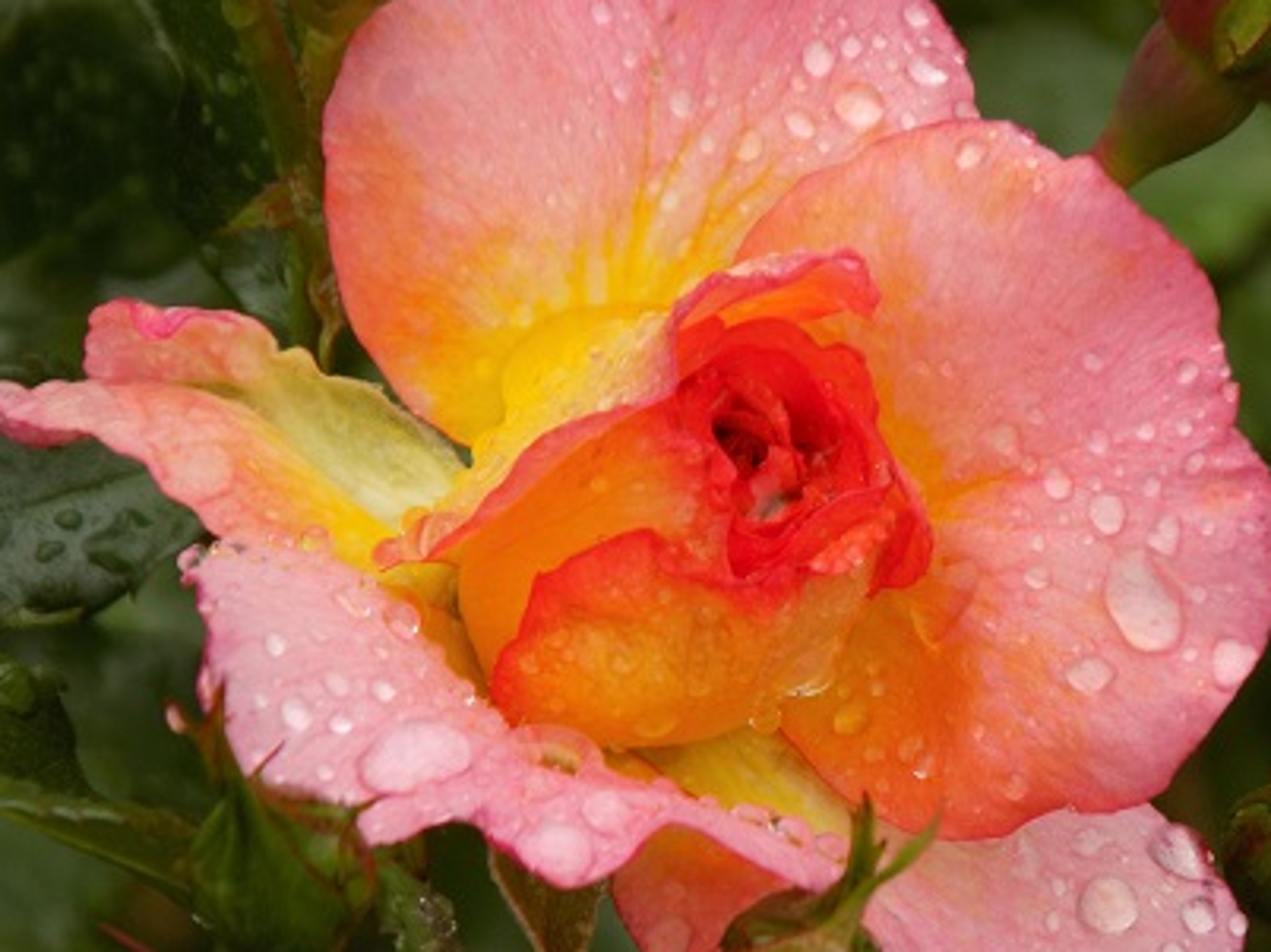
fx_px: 25650
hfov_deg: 2.8
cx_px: 645
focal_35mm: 699
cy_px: 493
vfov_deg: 2.1
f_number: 5.9
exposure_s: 1/160
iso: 80
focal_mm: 104
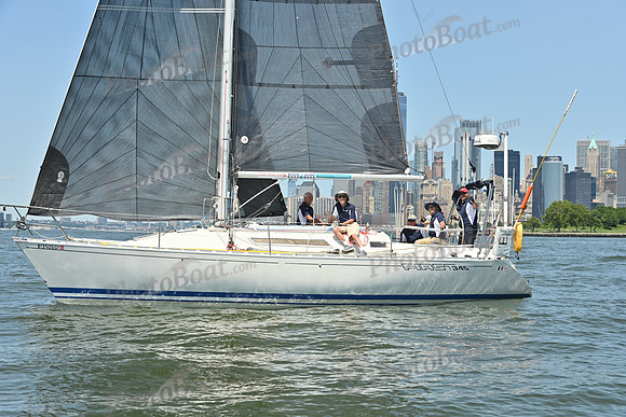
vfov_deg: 19.5
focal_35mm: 70
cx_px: 313
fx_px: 1217
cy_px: 208
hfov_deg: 28.8
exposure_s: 1/1000
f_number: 9
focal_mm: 70
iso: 320
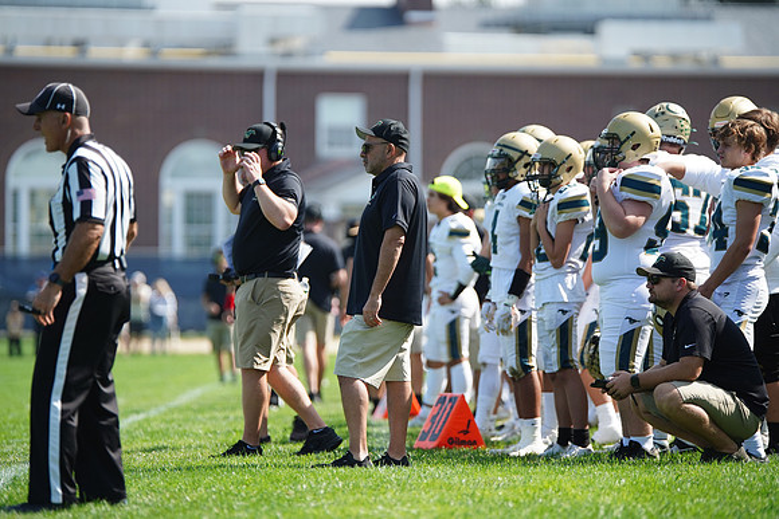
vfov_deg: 5.6
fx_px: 5346
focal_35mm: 247
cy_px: 260
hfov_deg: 8.3
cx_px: 390
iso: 400
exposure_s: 1/2500
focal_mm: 247
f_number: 2.8
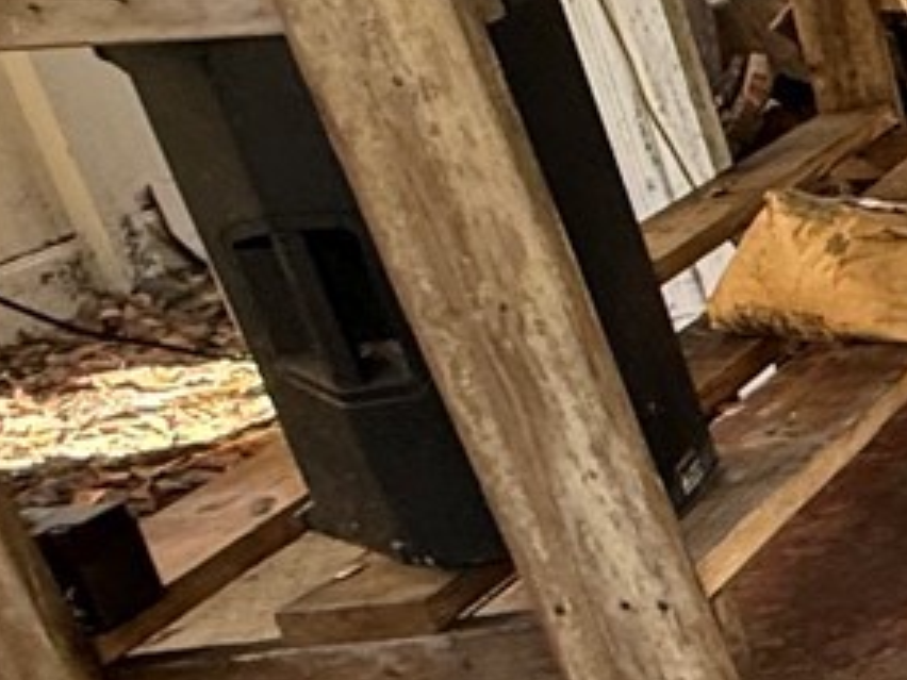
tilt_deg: -20.5
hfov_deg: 15.1
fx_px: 2070
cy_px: 469
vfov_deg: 18.6
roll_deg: +3.3
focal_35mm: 79
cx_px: 2149
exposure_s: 1/99
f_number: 2.2
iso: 160
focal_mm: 2.22
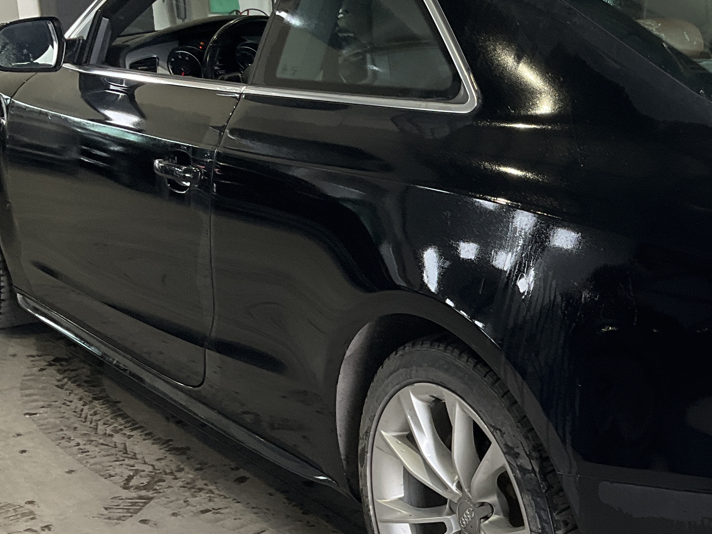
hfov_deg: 29.1
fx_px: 1316
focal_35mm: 64
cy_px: 320
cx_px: 636
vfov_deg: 22.9
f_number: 1.8
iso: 40
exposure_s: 1/122
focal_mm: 3
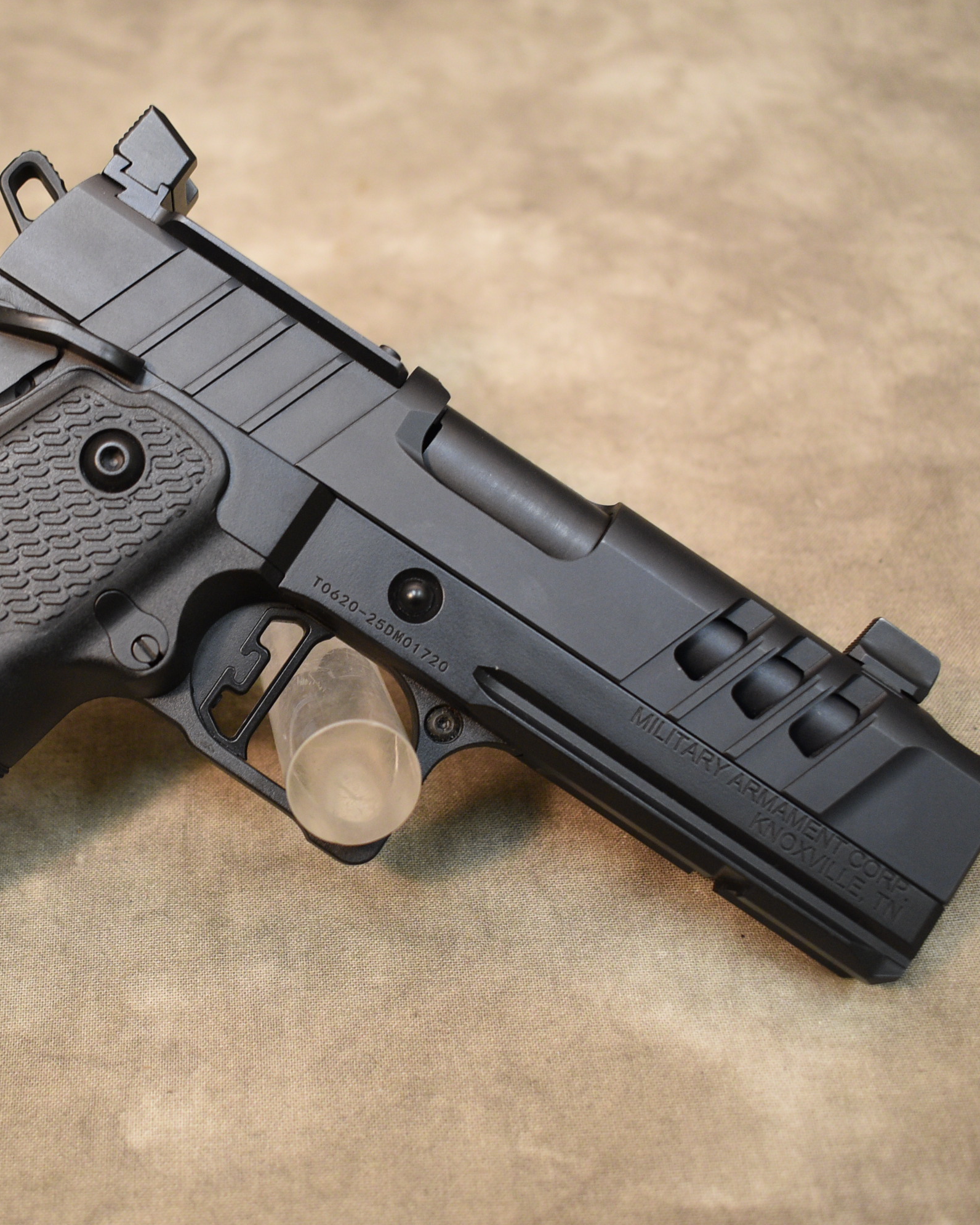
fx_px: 1766
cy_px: 613
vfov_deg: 38.3
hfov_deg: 30.3
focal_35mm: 49
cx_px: 207
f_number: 4
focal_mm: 23
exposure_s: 1/60
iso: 1000
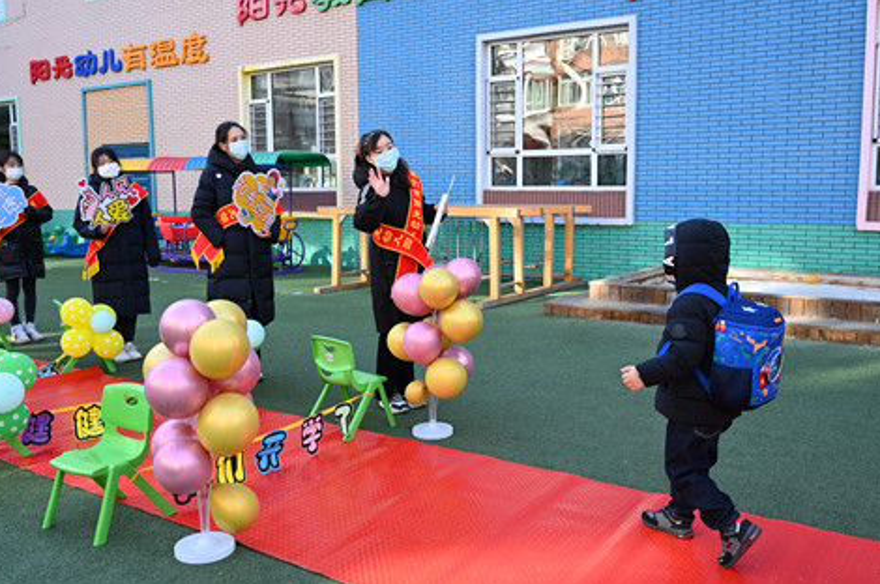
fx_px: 819
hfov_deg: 56.5
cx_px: 457
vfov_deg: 39.3
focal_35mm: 34
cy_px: 277
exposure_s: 1/250
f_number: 4
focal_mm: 31.5
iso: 220
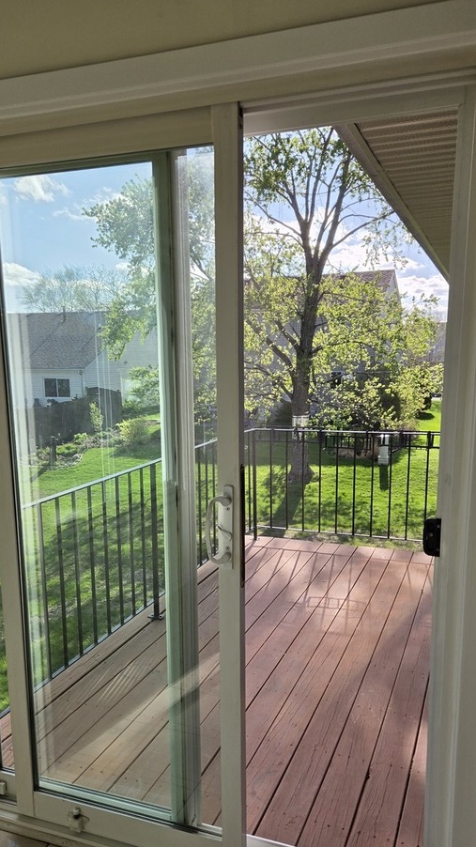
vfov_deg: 63.9
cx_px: 230
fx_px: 674
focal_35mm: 30
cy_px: 497
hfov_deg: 38.9
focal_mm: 5.4
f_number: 1.8
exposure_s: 1/2643
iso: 80
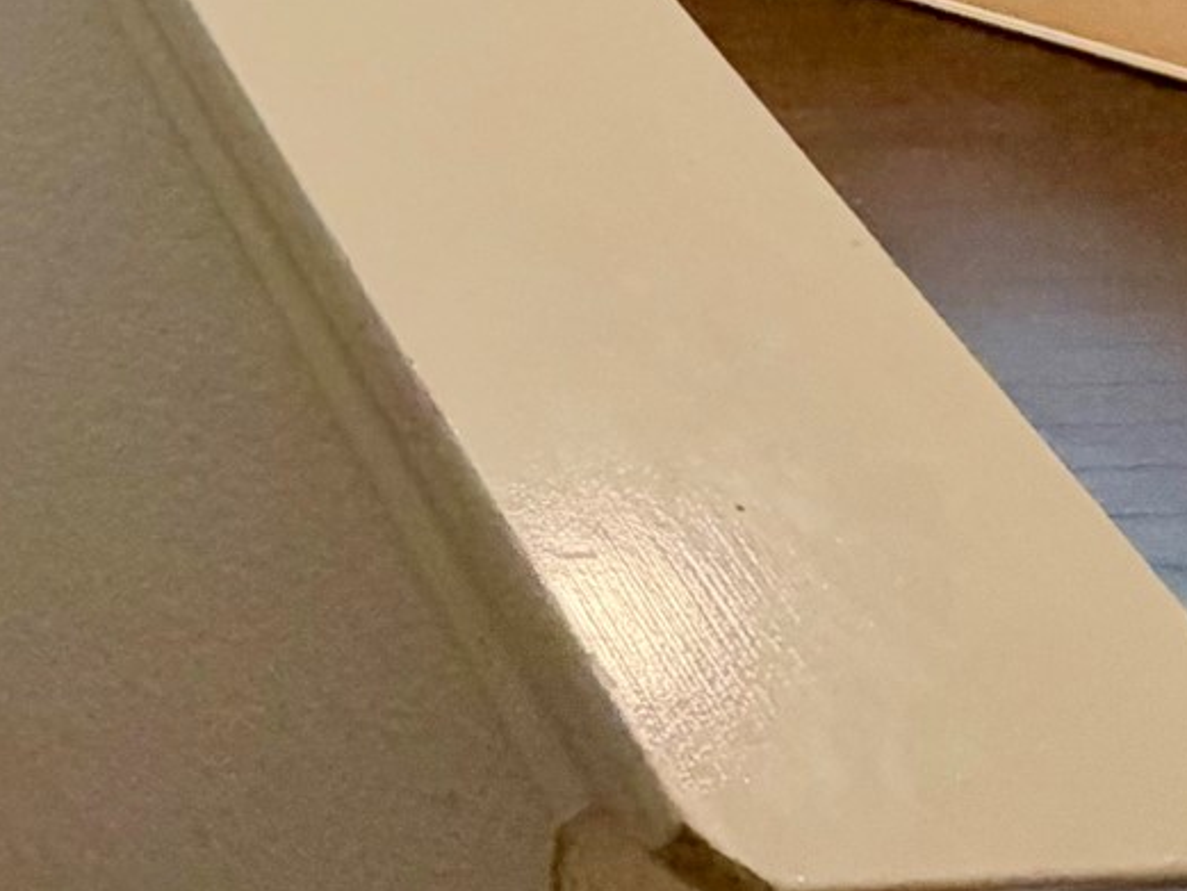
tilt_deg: -7.0
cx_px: -987
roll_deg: +1.1
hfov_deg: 21.4
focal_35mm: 55
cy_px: -340
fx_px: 1886
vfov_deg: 22.9
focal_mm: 2.22
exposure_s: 1/60
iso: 320
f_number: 2.2
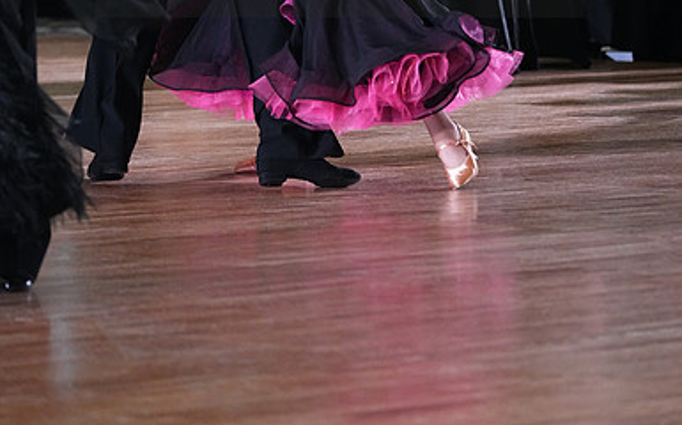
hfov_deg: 7.2
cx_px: 341
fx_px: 5423
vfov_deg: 4.5
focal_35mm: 292
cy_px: -41
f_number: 4.5
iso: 6400
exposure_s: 1/400
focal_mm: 190
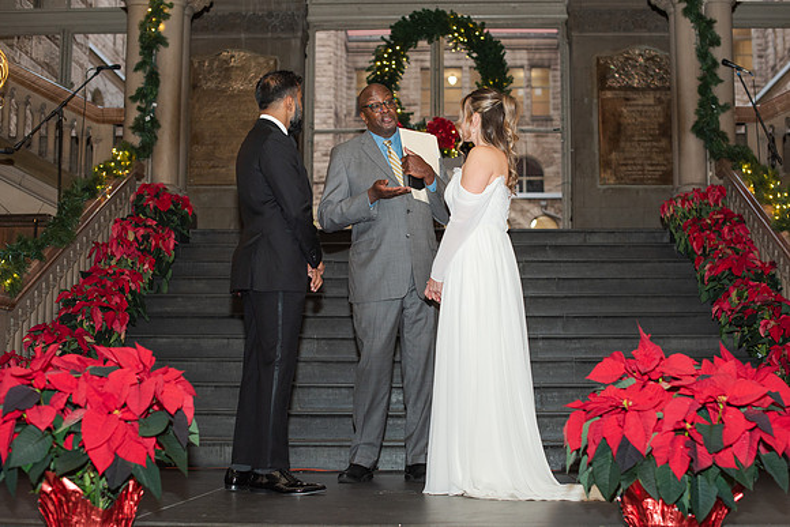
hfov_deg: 38.0
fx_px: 1148
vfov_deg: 25.9
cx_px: 413
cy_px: 266
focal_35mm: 52
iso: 800
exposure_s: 1/200
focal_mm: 50
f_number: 3.5
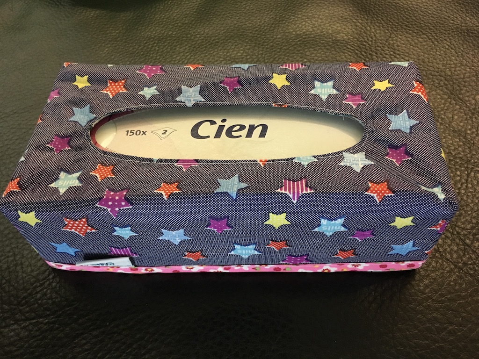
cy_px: 180
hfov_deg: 61.7
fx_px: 401
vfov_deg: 48.2
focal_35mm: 29
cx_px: 240
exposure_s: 1/25
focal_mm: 4.15
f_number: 2.2
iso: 200
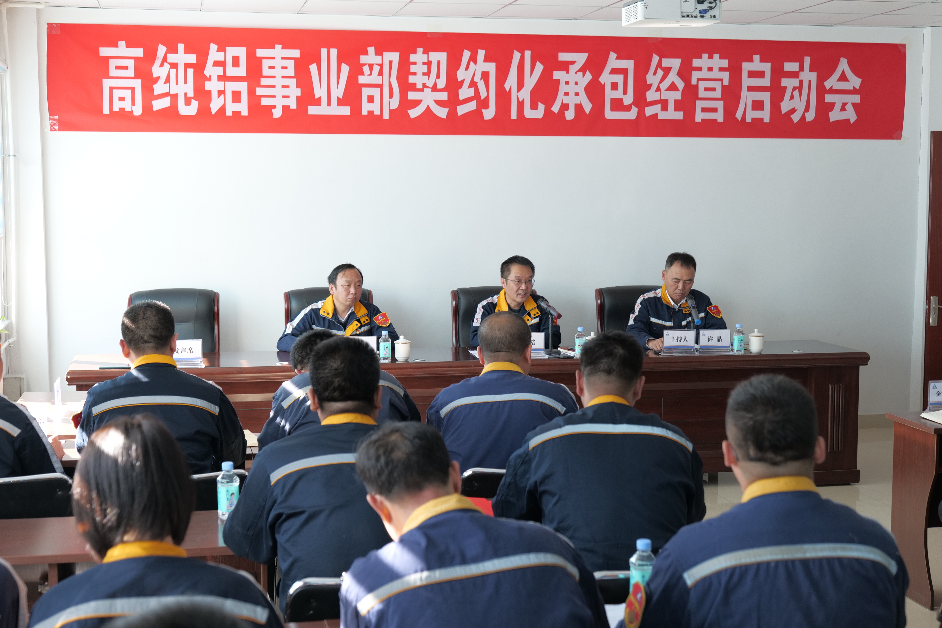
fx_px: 1413
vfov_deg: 25.1
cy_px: 314
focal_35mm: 54
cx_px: 471
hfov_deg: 36.9
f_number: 5
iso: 1000
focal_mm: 54
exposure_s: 1/100
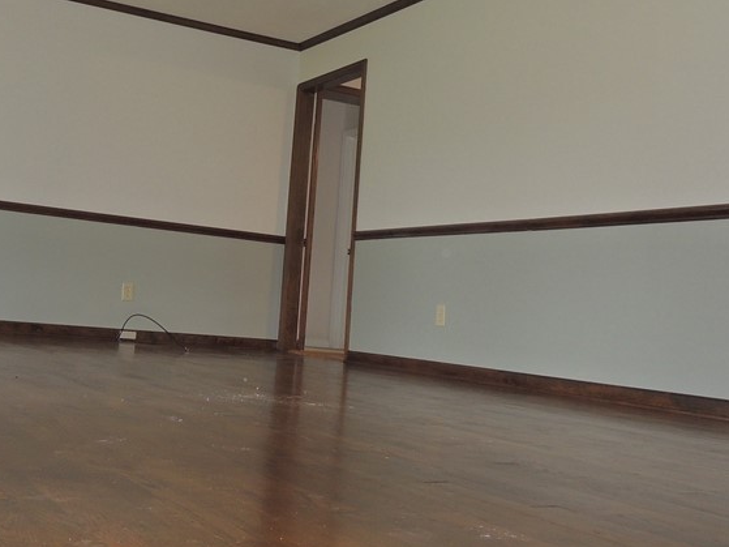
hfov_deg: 42.7
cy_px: 145
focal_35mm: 44
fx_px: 926
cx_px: 276
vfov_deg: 32.3
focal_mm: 4.3
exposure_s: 1/30
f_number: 3
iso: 200
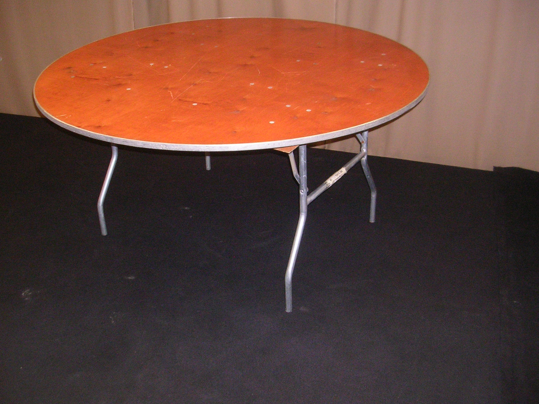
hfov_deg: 47.9
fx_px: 607
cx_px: 265
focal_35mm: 39
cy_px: 207
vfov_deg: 36.8
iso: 200
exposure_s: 1/60.1
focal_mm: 5.8
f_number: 2.8
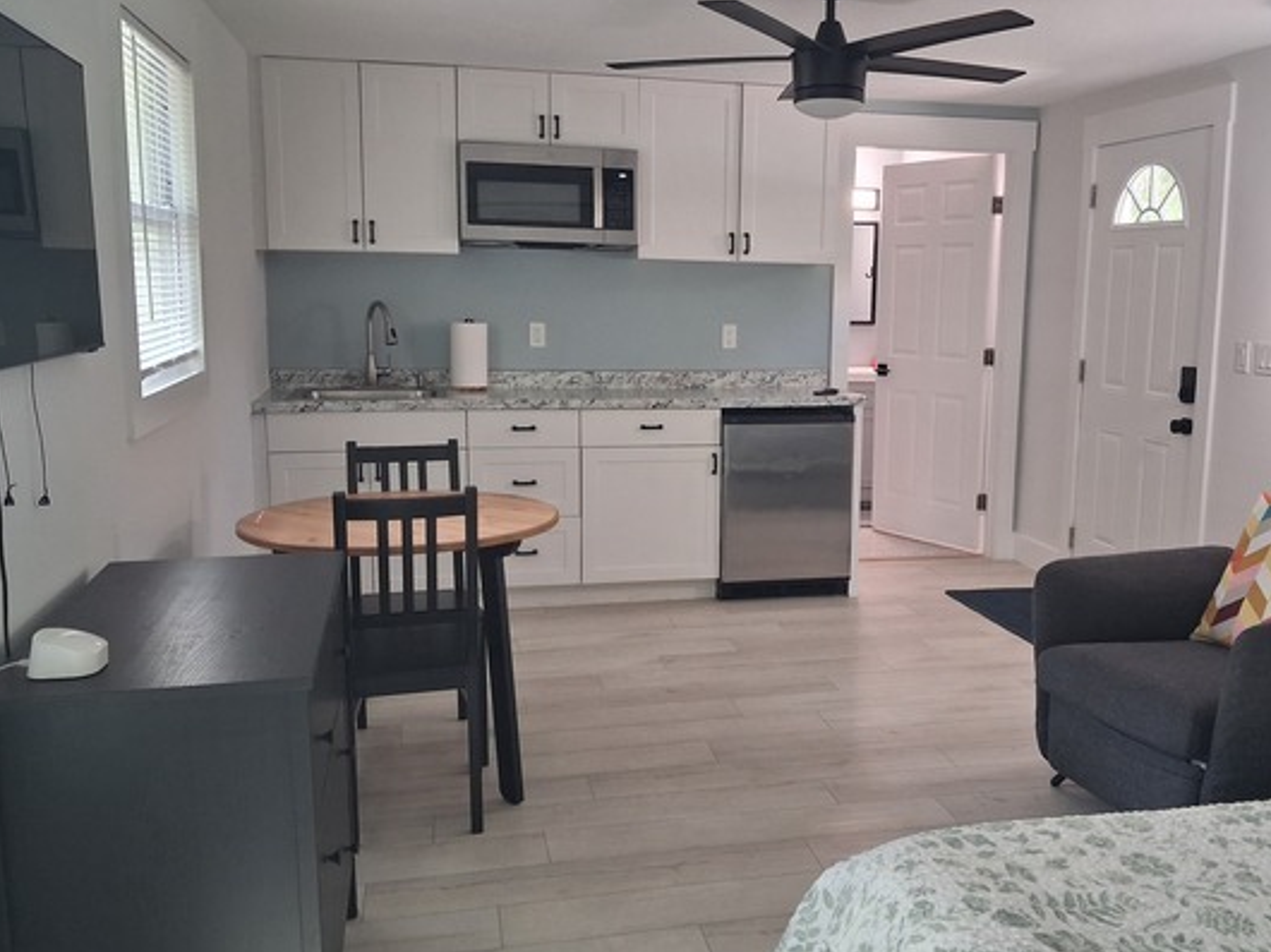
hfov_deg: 53.7
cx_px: 737
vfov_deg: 41.8
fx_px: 1248
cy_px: 484
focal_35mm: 34
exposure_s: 1/50
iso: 250
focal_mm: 4
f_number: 1.8
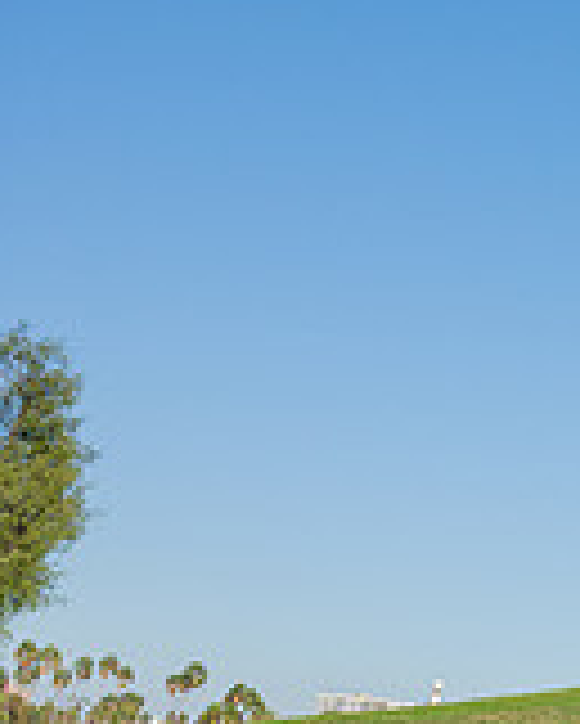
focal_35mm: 96
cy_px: 303
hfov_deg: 12.6
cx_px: 1373
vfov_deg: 19.9
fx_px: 2058
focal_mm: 24
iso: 200
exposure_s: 1/2500
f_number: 4
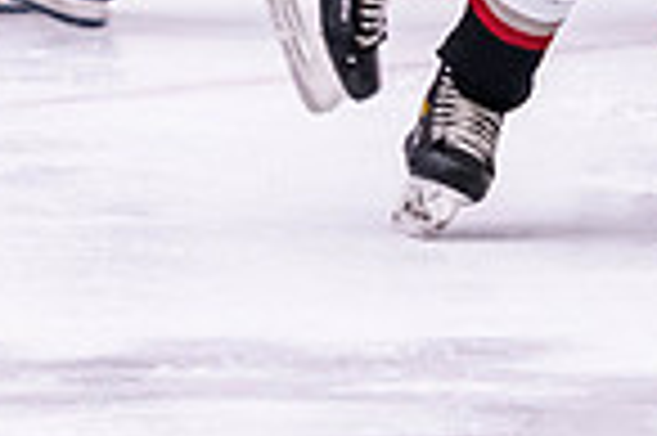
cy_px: -338
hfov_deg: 1.9
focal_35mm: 1100
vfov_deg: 1.2
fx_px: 20052
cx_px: 906
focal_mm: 145
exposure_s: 1/640
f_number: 2.8
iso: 2500
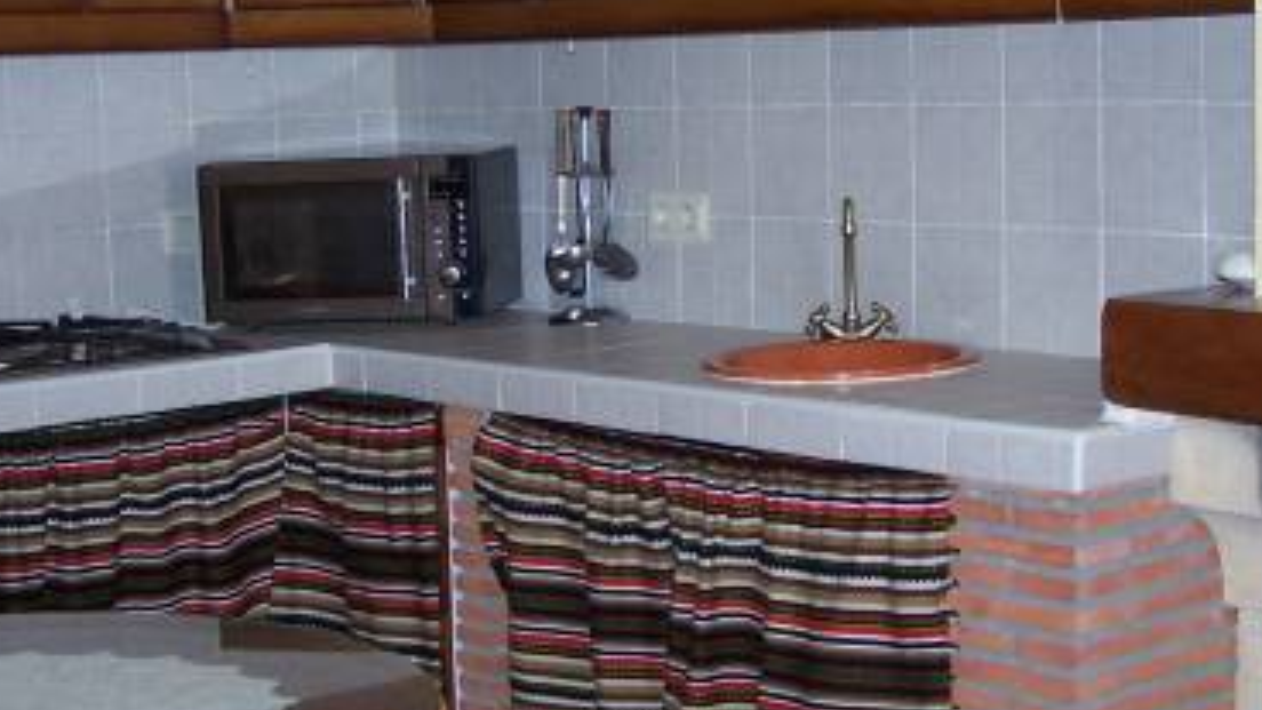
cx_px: 713
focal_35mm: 72
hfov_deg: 29.3
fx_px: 2409
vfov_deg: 16.8
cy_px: 326
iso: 140
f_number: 2.8
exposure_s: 1/60
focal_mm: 6.3
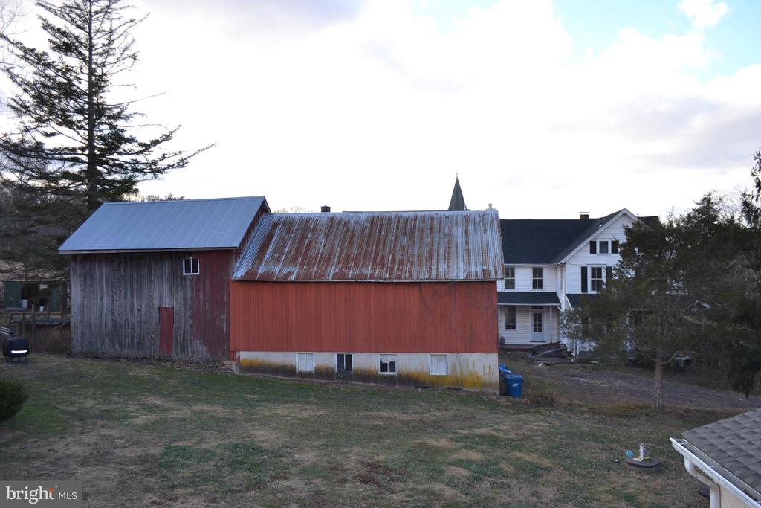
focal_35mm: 27
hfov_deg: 67.4
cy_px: 254
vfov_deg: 47.9
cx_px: 380
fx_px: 571
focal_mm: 18
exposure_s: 1/200
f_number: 4.5
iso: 100
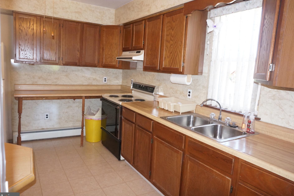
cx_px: 145
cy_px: 97
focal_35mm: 26
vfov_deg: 49.4
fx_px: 212
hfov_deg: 69.5
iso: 1600
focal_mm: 16
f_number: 7.1
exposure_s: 1/60
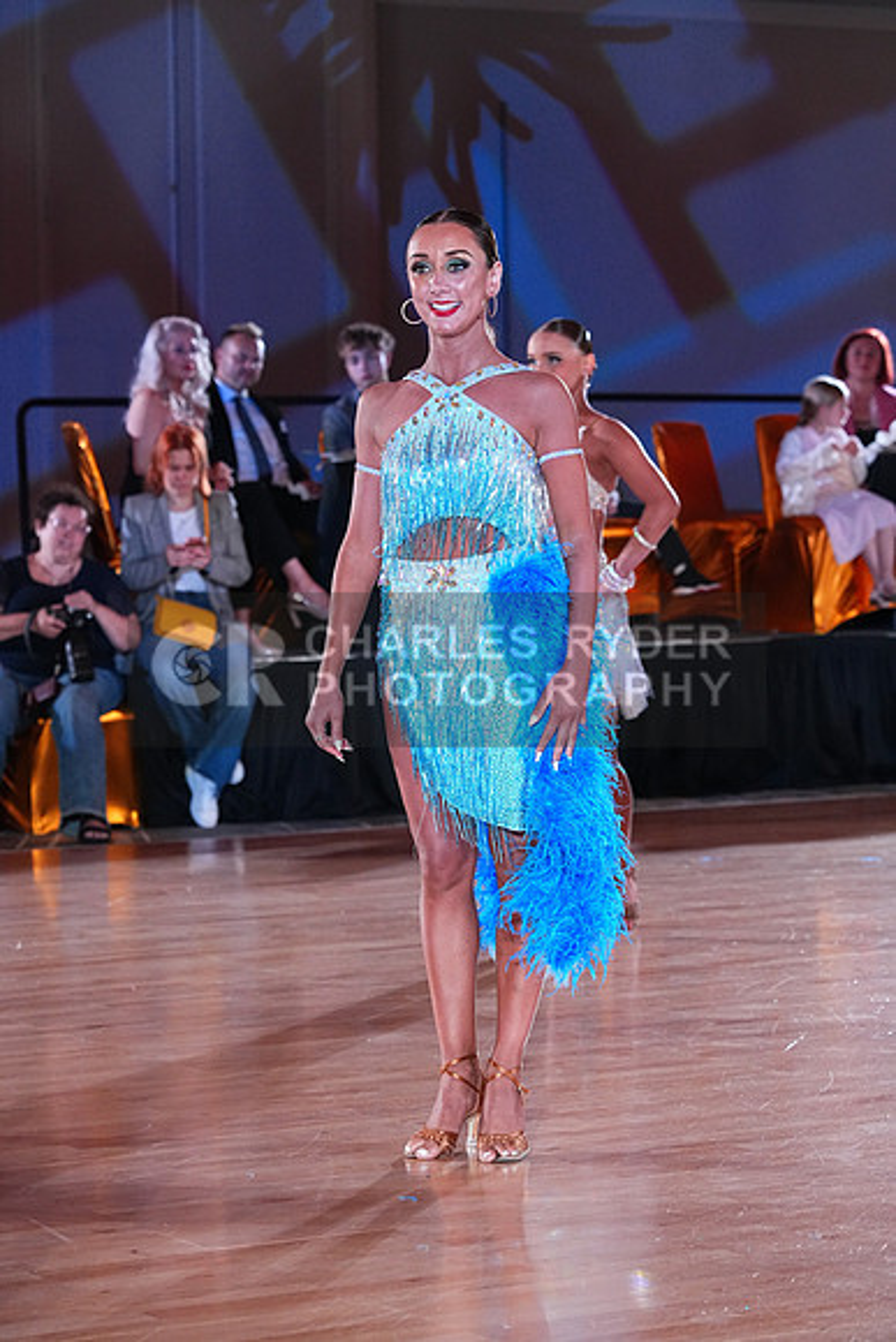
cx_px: 448
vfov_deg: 19.5
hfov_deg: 13.0
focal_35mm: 105
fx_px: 3917
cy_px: 671
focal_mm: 105
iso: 5000
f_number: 5
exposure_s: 1/400
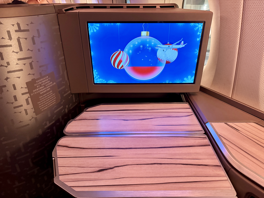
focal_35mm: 24
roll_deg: +0.0
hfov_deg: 71.6
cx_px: 132
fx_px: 183
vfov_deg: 56.8
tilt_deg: -28.7
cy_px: 99
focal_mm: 6.86
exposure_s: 1/54
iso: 500
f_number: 1.78
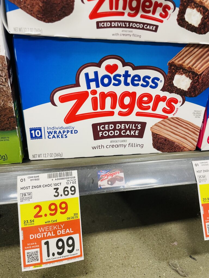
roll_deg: -3.0
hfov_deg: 53.1
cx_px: 104
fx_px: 209
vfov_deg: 67.3
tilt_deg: -29.1
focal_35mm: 26
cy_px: 139
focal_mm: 4.2
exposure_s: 1/42
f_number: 1.6
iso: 125
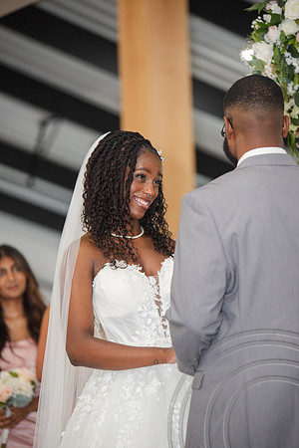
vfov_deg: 12.8
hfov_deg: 8.6
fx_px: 1993
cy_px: 224
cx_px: 150
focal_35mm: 160
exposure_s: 1/100
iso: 800
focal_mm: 160
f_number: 2.8
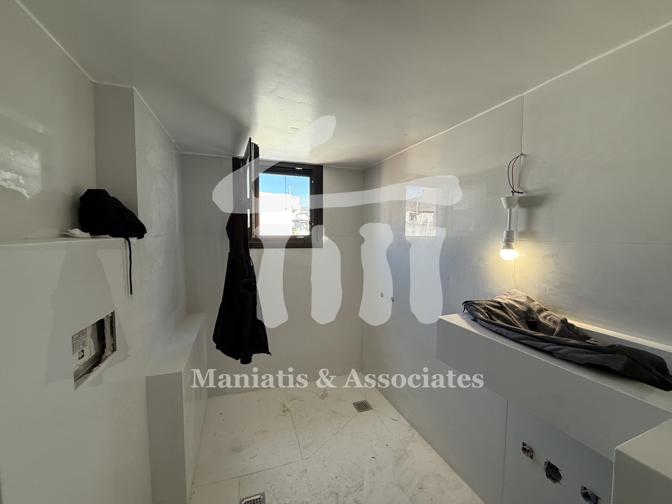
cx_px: 336
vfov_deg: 85.7
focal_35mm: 14
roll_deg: -0.4
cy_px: 252
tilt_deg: -4.8
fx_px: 272
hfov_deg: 102.1
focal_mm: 2.22
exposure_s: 1/148
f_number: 2.2
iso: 64
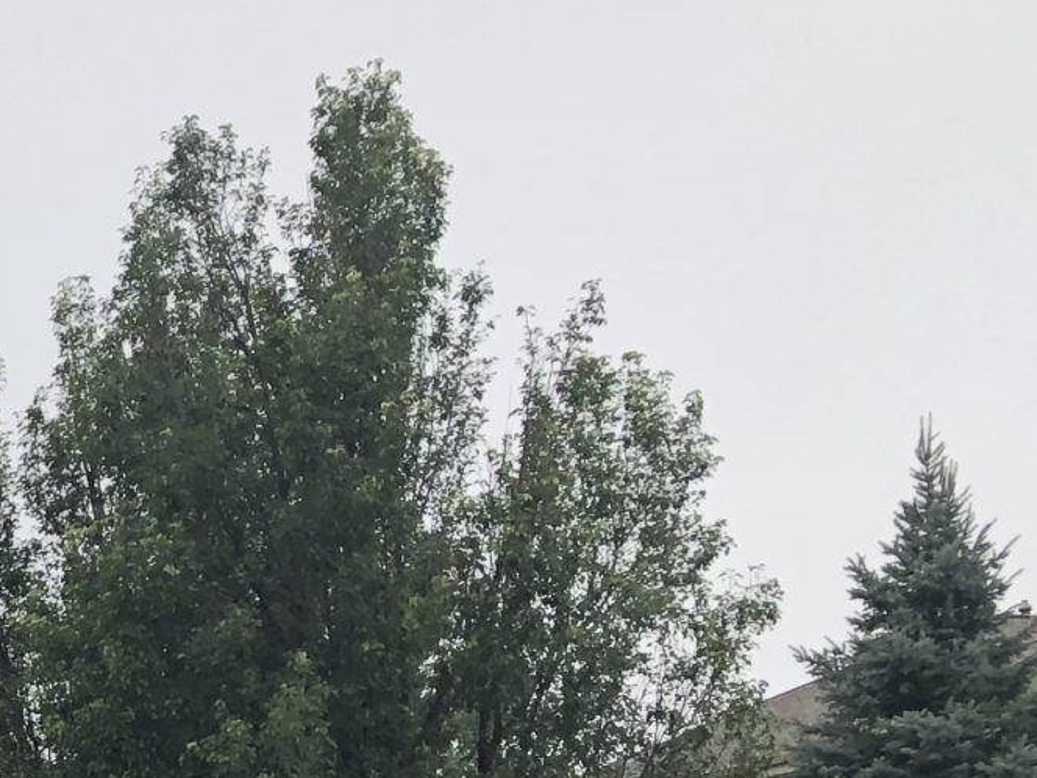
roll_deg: +0.5
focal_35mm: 108
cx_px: -842
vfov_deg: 12.8
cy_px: 1242
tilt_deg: +1.4
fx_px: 3235
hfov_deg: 15.6
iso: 20
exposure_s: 1/126
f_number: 1.8
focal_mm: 4
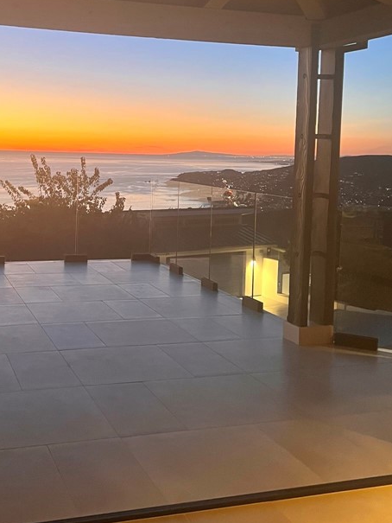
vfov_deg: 42.5
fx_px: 664
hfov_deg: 32.4
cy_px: 189
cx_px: 108
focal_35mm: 44
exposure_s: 1/60
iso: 400
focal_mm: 5.7
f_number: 1.5
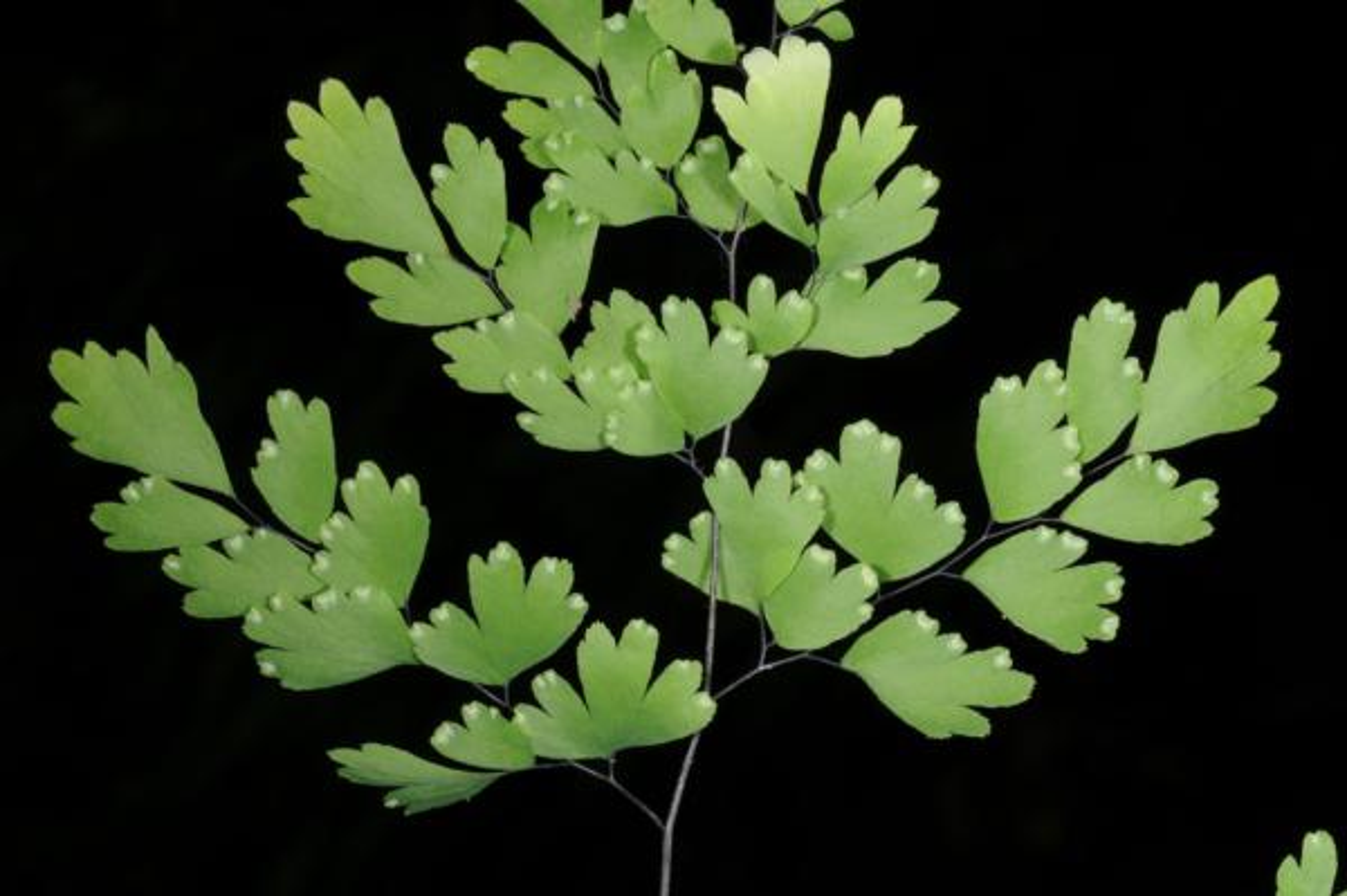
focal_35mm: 90
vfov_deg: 15.2
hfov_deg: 22.6
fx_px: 3365
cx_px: 674
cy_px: 448
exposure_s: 1/60
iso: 200
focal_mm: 60
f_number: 29
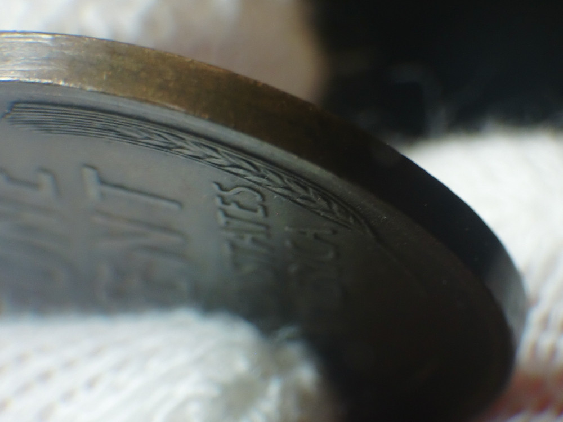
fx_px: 618
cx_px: 282
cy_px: 211
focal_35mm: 38
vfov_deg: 37.7
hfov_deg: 49.0
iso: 64
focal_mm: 6.66
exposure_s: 1/100
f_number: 3.9
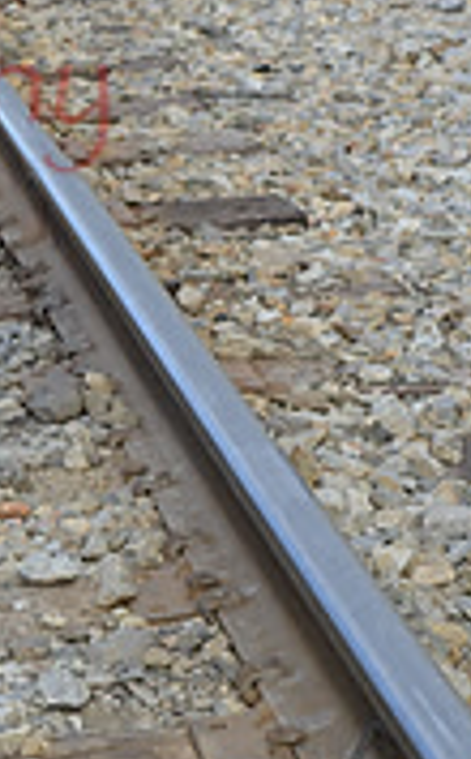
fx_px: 3794
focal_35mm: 184
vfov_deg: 11.3
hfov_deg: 7.0
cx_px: -246
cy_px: -30
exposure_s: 1/250
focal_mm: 55
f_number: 9
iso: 320
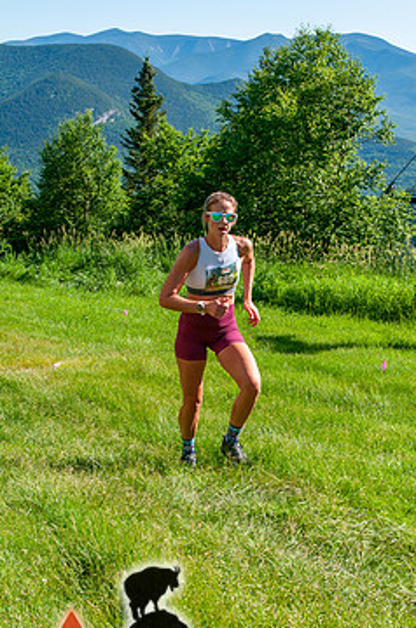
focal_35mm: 64
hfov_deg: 21.1
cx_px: 258
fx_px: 1114
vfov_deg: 31.4
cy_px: 367
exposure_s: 1/400
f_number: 8
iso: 200
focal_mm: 34
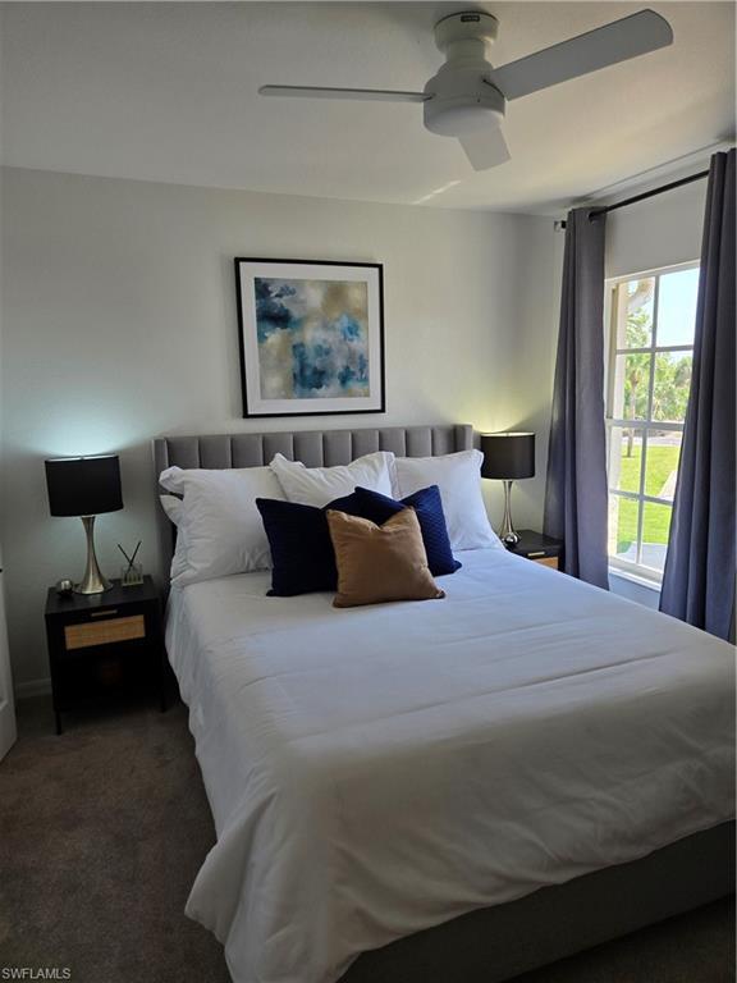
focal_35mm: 23
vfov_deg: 73.9
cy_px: 492
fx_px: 653
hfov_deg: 58.9
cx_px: 368
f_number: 1.8
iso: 40
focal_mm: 5.4
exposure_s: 1/120
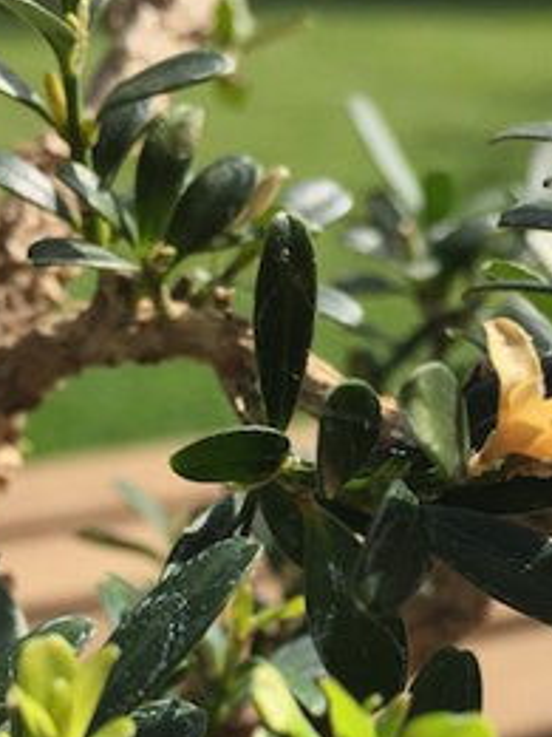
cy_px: 561
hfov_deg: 21.6
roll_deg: -1.5
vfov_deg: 28.5
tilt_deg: -24.6
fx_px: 1425
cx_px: 464
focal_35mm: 67
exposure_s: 1/2198
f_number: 2.2
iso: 32
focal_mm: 4.15
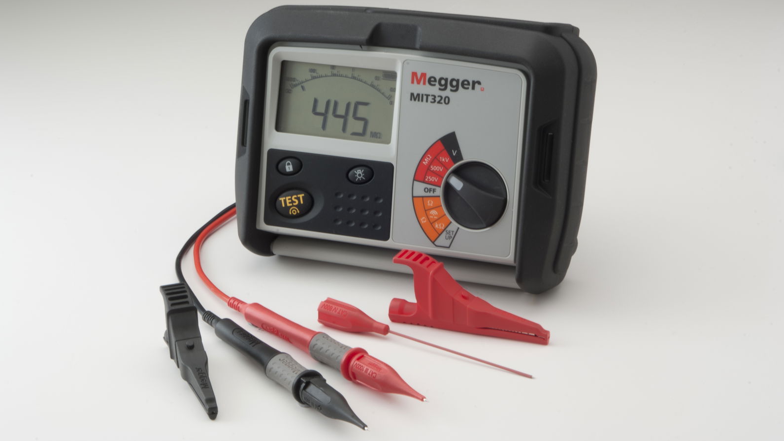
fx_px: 2038
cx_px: 391
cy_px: 191
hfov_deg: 21.8
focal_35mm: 98
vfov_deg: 12.4
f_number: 32
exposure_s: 1/50
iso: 100
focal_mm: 62
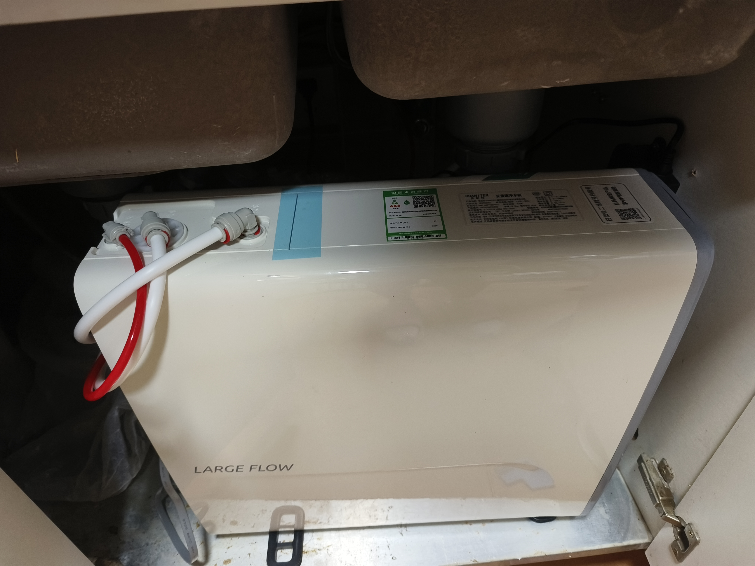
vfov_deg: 58.9
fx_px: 502
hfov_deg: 73.9
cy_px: 283
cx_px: 378
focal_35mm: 23
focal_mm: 5.5
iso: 710
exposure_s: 1/50
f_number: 1.75
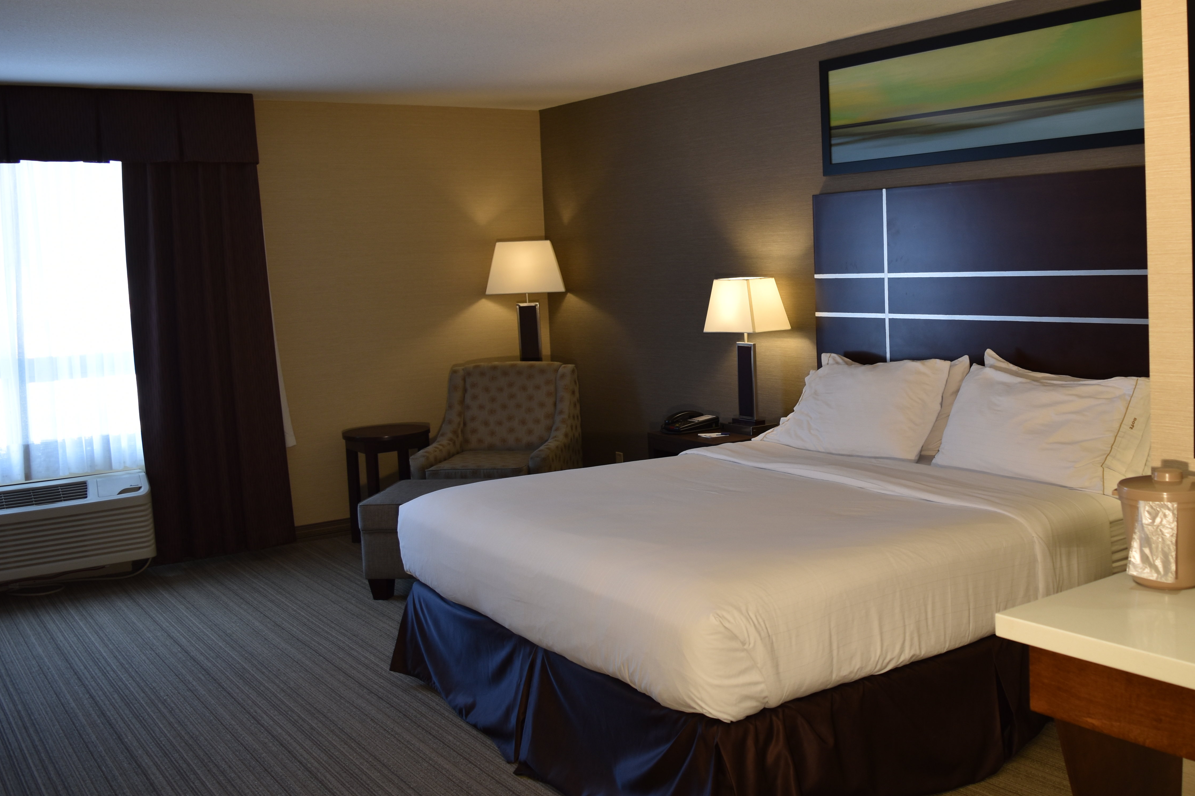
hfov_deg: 52.2
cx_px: 789
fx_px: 1195
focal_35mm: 36
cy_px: 352
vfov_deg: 36.8
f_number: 4
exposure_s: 1/60
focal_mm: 18
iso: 160
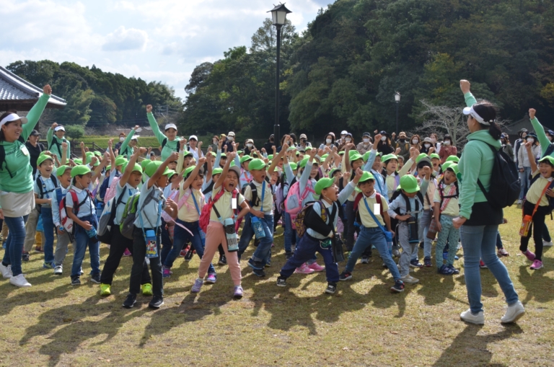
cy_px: 184
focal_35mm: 42
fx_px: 645
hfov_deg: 46.5
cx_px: 277
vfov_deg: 31.8
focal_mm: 28
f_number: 8
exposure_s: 1/250
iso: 110
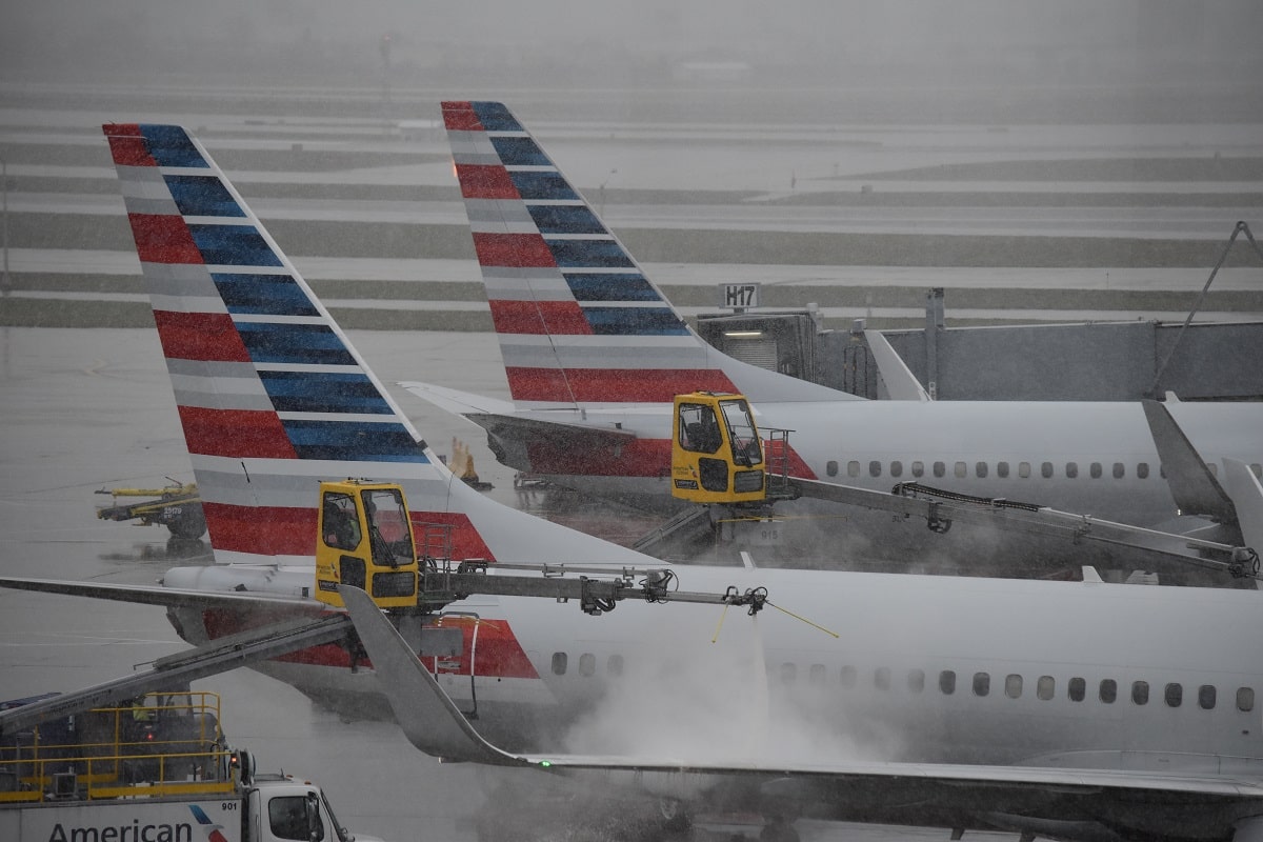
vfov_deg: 6.1
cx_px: 632
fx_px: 7893
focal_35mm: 225
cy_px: 421
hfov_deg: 9.1
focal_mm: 150
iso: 800
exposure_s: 1/800
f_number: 4.8
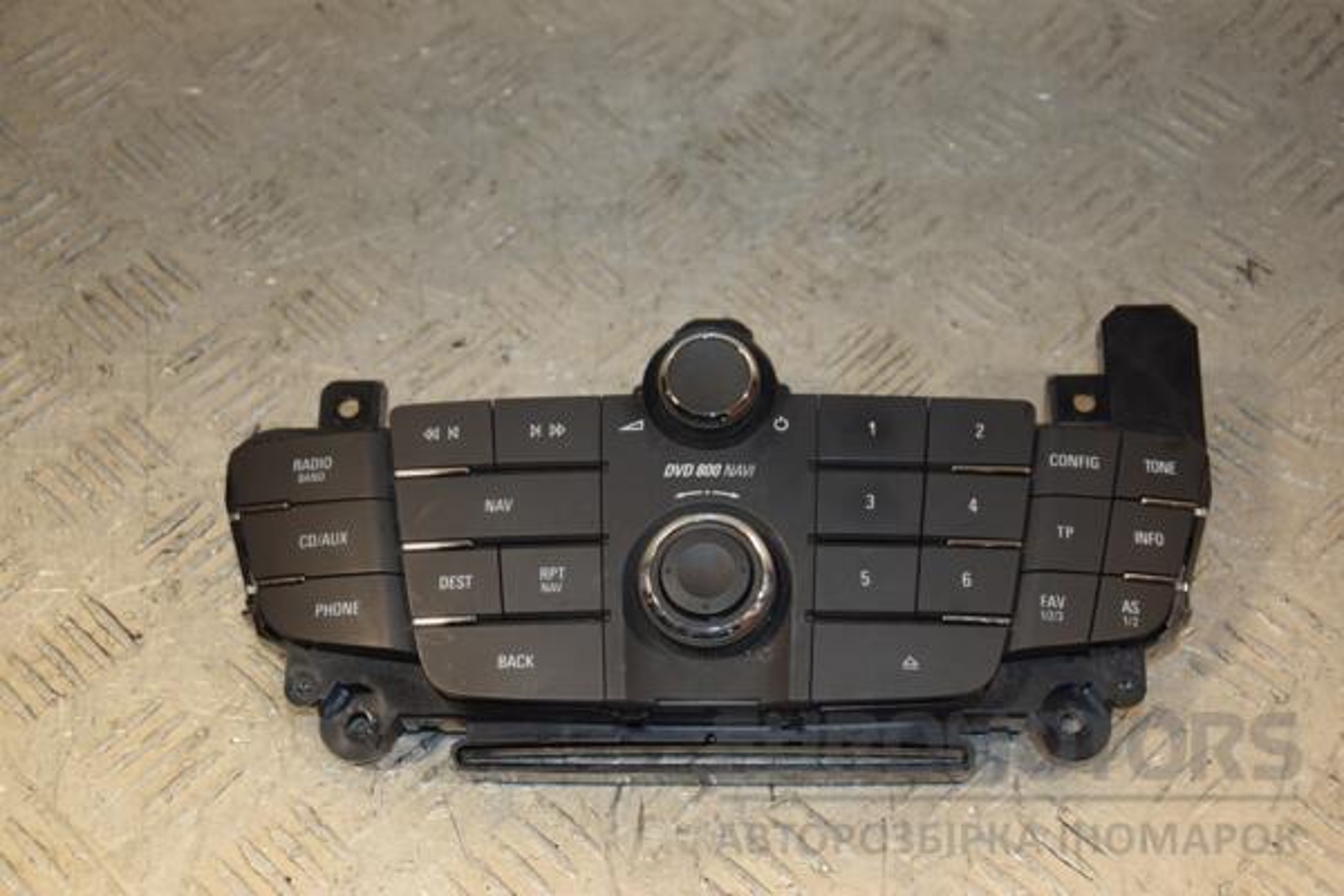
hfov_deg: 31.9
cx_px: 672
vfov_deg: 21.6
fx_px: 2352
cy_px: 448
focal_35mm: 63
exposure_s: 1/200
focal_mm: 42
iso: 800
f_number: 4.8
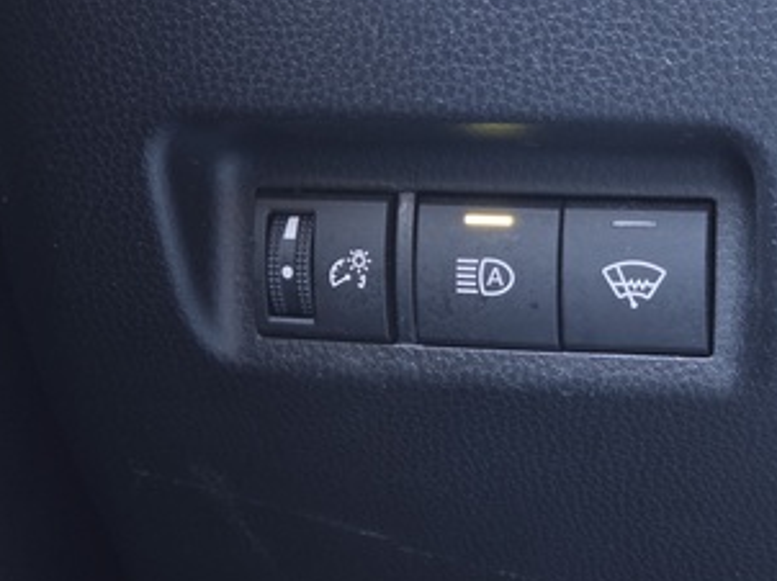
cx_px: 471
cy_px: 240
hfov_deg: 20.4
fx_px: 2153
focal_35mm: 96
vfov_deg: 15.4
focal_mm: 7
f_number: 2.4
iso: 500
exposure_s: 1/30
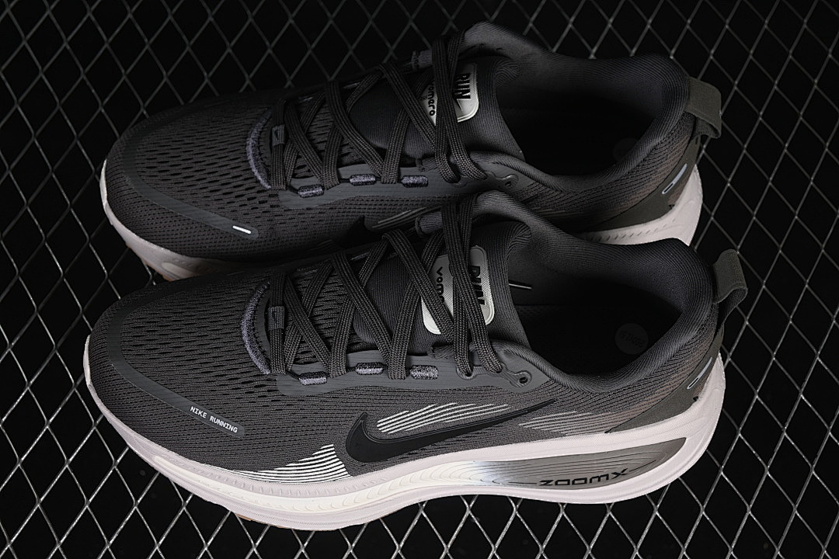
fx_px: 1748
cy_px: 280
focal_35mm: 75
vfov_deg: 18.2
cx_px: 420
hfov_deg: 27.0
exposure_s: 1/60
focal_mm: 50
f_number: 6.3
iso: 160
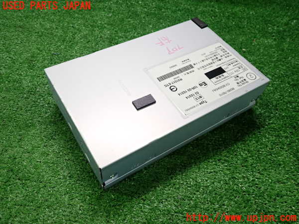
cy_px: 112
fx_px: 259
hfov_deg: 60.0
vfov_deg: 46.8
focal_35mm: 30
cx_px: 150
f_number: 2.3
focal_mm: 5.4
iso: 250
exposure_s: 1/30
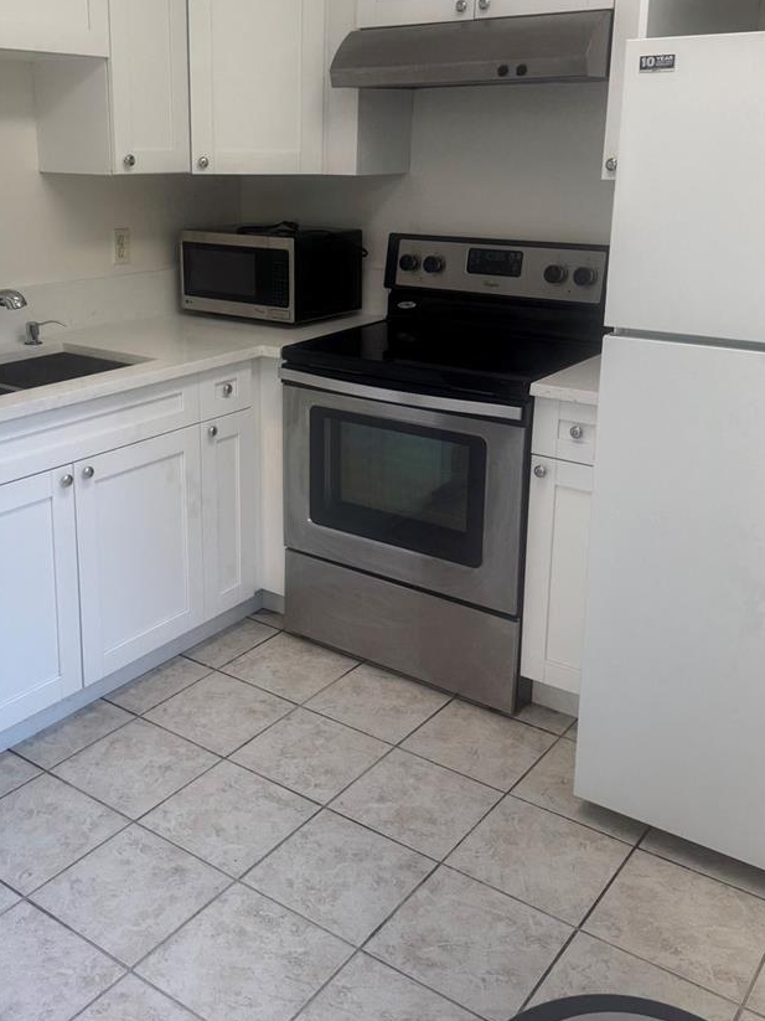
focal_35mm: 35
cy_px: 399
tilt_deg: -14.8
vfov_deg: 52.2
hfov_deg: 40.4
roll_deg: +0.3
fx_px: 1032
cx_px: 285
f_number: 1.78
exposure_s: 1/129
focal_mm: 6.76
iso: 50
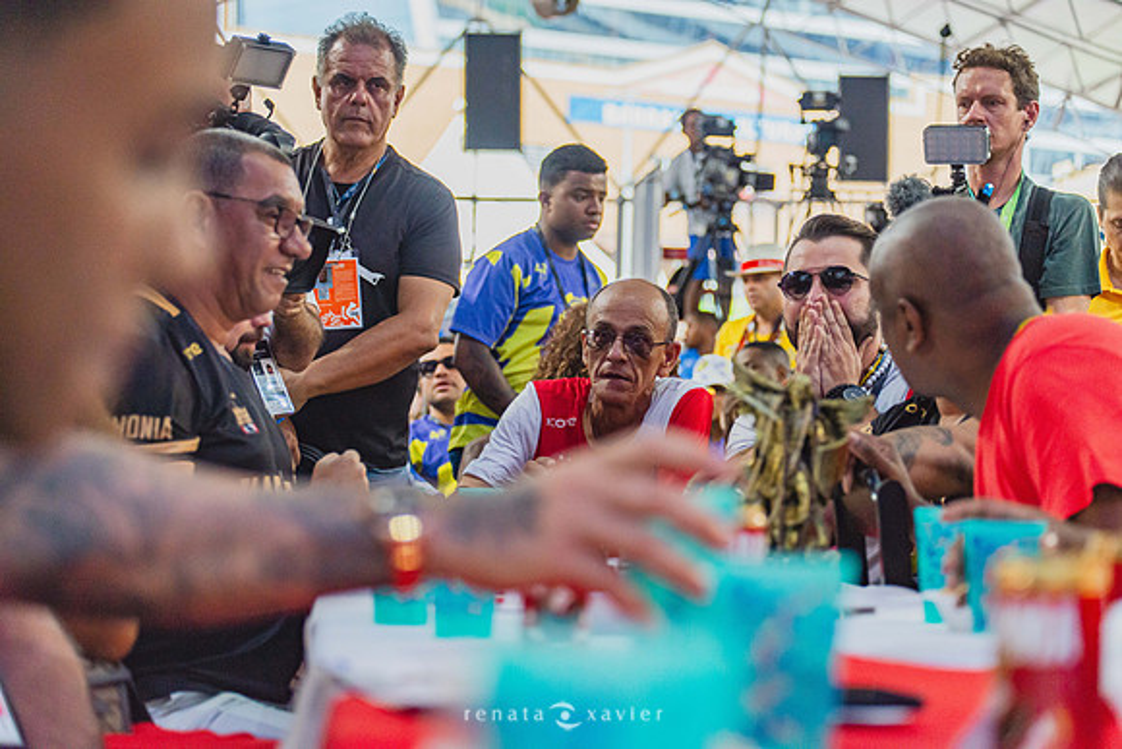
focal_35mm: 110
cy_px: 374
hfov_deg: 18.6
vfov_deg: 12.5
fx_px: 3429
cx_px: 561
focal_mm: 110
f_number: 5
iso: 2500
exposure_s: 1/400
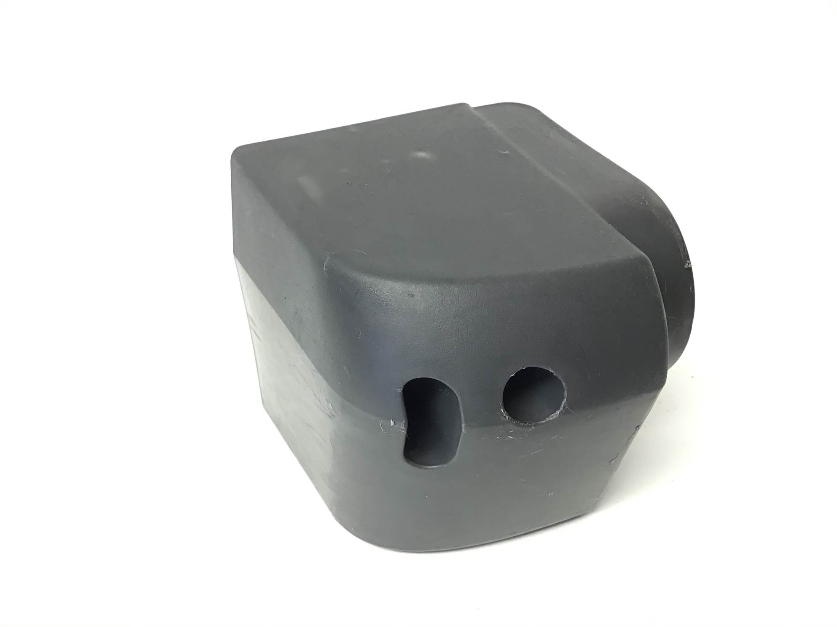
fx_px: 750
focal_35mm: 31
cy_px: 314
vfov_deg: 45.4
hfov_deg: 58.4
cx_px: 418
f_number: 2.4
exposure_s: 1/33
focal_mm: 3.3
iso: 100
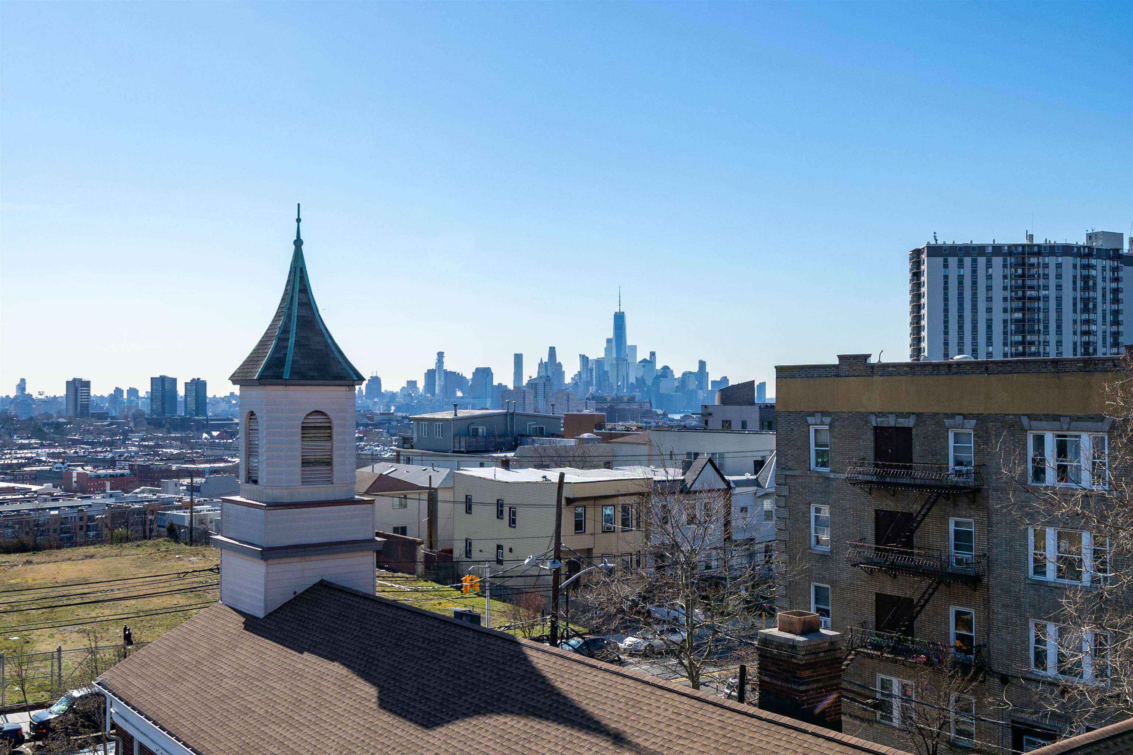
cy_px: 378
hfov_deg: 53.1
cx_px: 566
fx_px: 1133
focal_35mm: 36
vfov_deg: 36.9
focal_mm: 24
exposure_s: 1/2000
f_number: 6.3
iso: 500
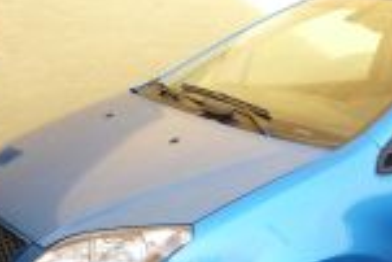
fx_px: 839
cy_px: 158
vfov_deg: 17.7
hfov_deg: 25.0
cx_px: 397
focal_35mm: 77
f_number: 3.3
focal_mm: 4.7
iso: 200
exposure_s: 1/320
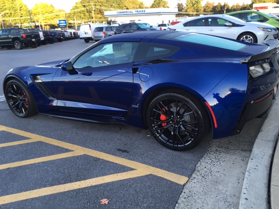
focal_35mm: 31
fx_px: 250
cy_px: 102
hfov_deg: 58.4
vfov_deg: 45.4
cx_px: 140
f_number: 2.2
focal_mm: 4.15
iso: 40
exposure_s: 1/120
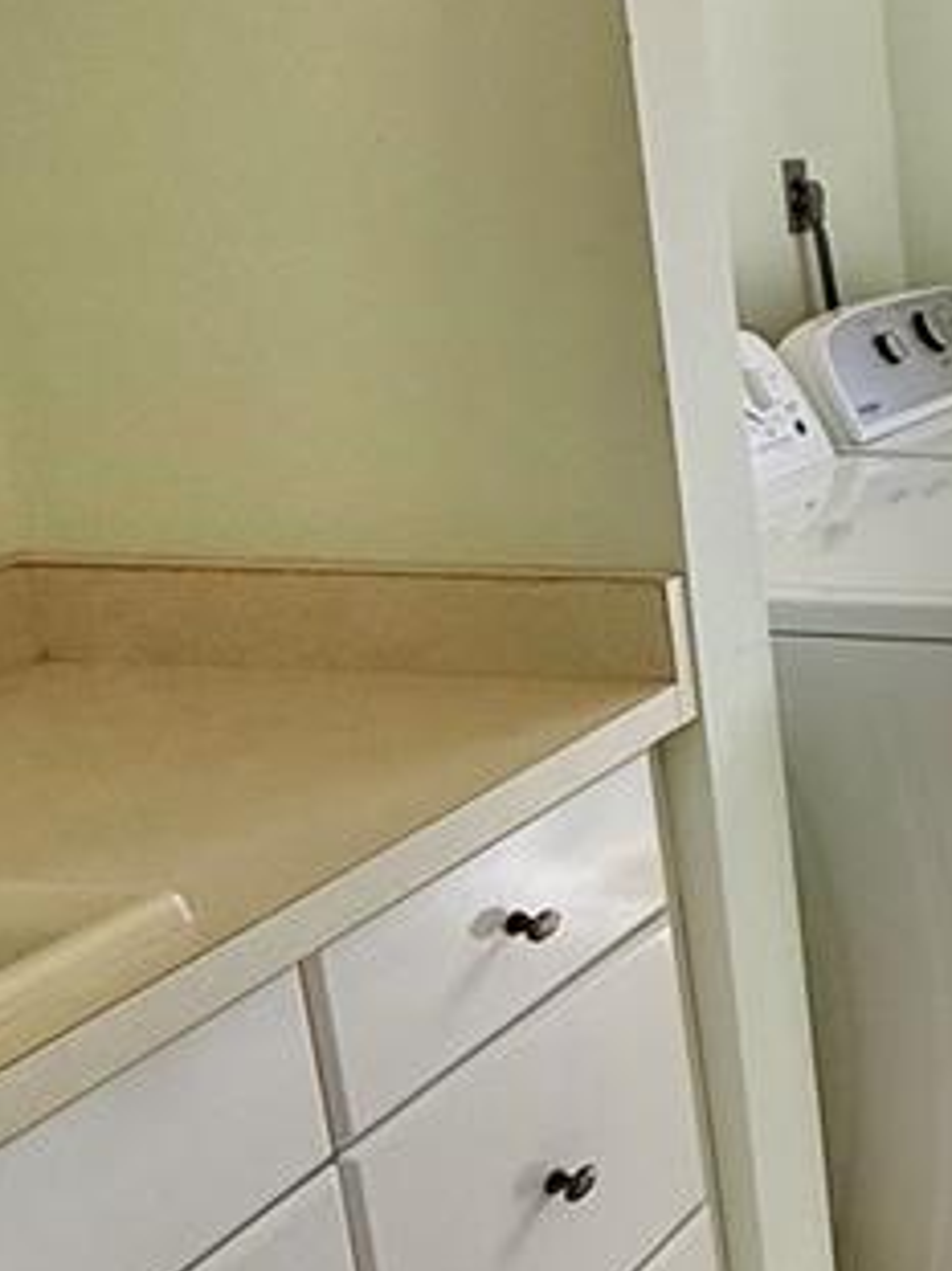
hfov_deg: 21.1
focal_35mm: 54
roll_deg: +0.2
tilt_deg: -13.9
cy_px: 535
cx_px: 1561
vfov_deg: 35.5
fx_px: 1981
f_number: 2.2
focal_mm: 2.22
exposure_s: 1/273
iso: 64
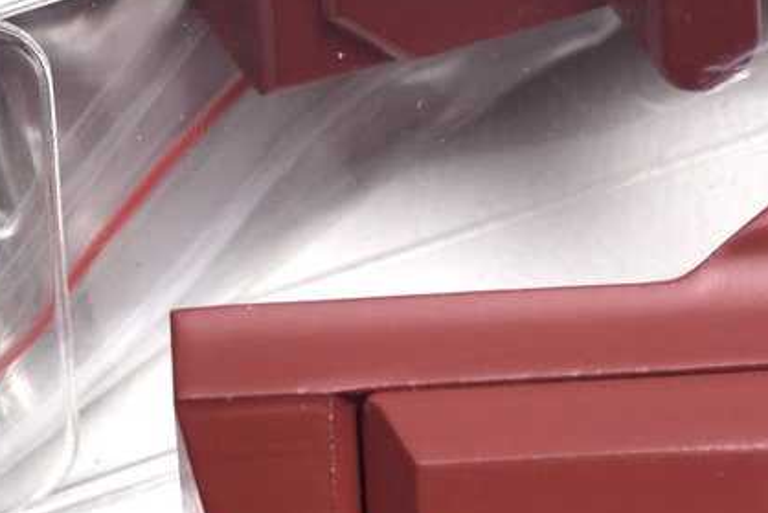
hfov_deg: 3.4
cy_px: -195
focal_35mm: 603
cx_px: 944
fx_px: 12868
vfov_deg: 2.3
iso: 200
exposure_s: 1/125
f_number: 11
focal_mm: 105
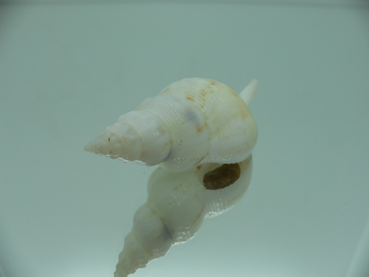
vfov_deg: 40.7
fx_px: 373
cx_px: 184
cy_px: 138
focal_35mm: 35
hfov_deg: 52.6
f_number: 2.8
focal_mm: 4.6
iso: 80
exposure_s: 1/80
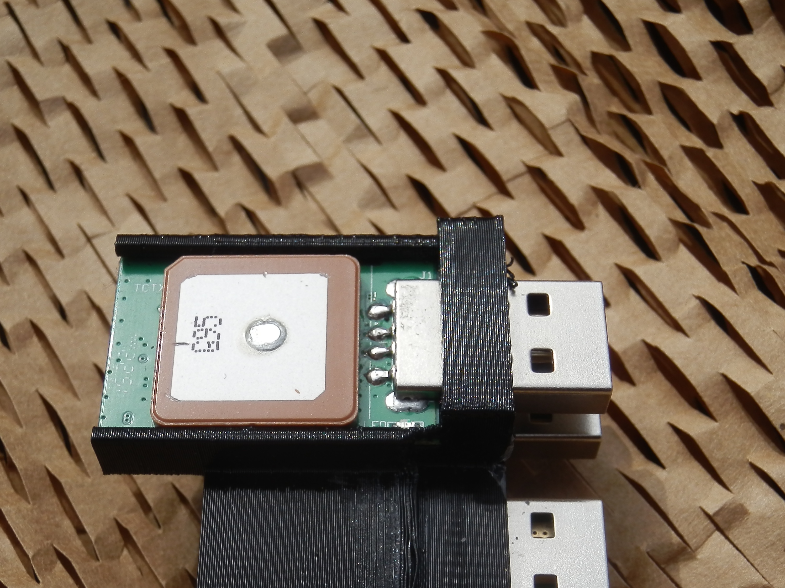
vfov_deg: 25.4
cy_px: 428
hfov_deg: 33.8
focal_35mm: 57
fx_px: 1293
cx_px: 352
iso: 80
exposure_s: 1/640
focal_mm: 6.7
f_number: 3.9
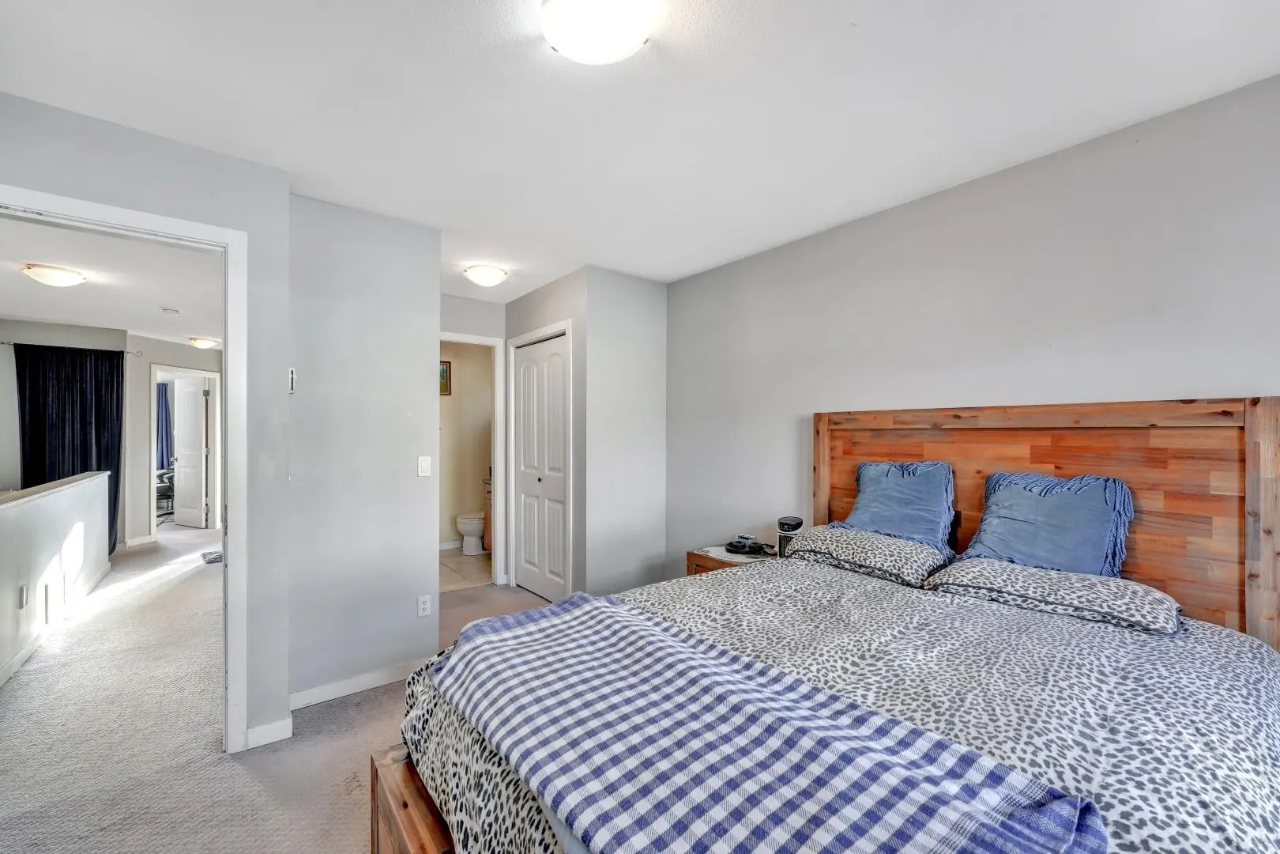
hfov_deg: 104.3
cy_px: 427
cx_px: 640
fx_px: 498
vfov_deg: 81.2
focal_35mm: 14
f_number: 8
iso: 400
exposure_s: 1/13
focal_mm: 14
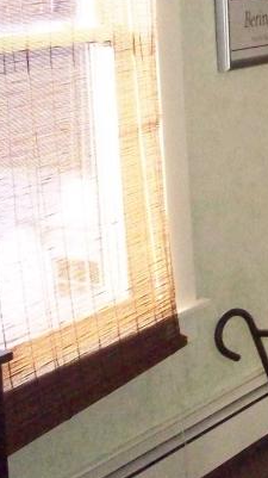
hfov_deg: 11.1
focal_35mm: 103
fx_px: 1304
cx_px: 451
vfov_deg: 20.7
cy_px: 194
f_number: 2.8
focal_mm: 6.2
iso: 800
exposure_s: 1/128
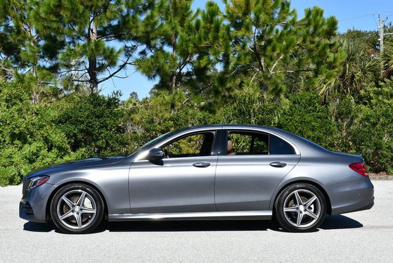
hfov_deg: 33.4
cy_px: 132
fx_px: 656
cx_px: 196
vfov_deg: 22.7
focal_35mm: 60
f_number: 8
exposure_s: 1/250
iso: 110
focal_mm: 30
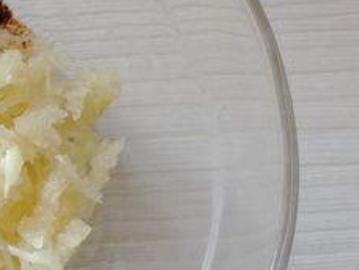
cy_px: 156
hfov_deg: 23.8
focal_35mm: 73
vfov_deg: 20.2
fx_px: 757
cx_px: -94
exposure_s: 1/33.3
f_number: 1.8
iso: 125
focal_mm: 5.4
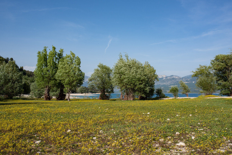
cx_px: 116
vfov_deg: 37.9
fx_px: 226
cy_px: 78
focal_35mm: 35
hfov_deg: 54.4
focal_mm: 35
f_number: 14
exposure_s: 1/200
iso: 200
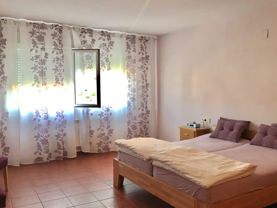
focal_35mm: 33
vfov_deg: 42.8
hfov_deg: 55.3
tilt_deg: -4.5
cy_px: 119
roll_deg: -0.2
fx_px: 264
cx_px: 146
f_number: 1.8
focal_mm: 3.99
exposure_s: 1/33
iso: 32
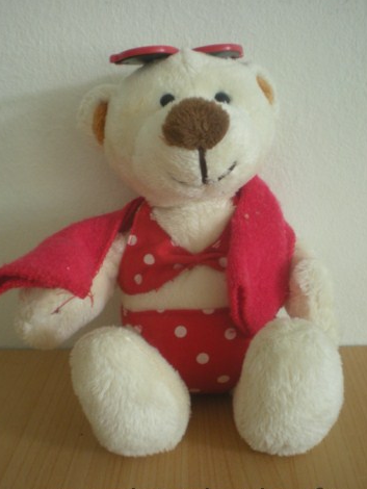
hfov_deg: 34.4
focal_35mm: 42
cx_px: 176
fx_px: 593
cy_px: 251
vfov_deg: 44.8
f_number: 3.1
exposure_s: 1/15.2
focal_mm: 6.3
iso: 200
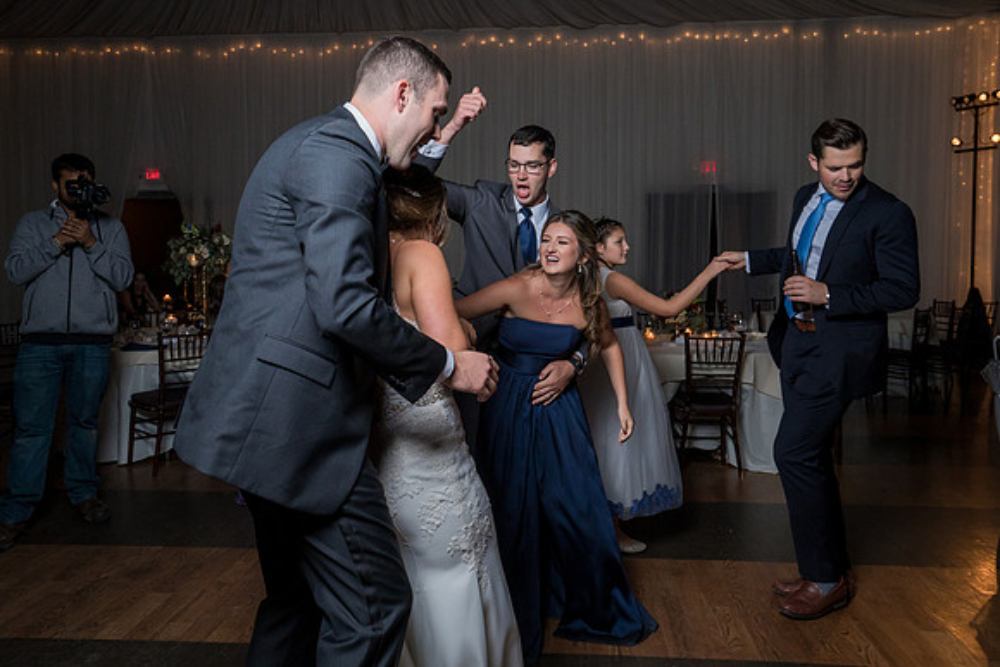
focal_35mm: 28
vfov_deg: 46.3
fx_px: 778
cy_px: 293
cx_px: 495
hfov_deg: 65.5
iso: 2000
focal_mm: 25
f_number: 5.6
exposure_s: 1/200
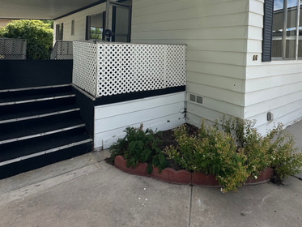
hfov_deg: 70.7
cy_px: 50
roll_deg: -2.4
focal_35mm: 24
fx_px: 209
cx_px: 183
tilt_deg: +0.5
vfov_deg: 53.6
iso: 50
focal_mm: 2.22
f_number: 2.2
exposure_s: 1/1092
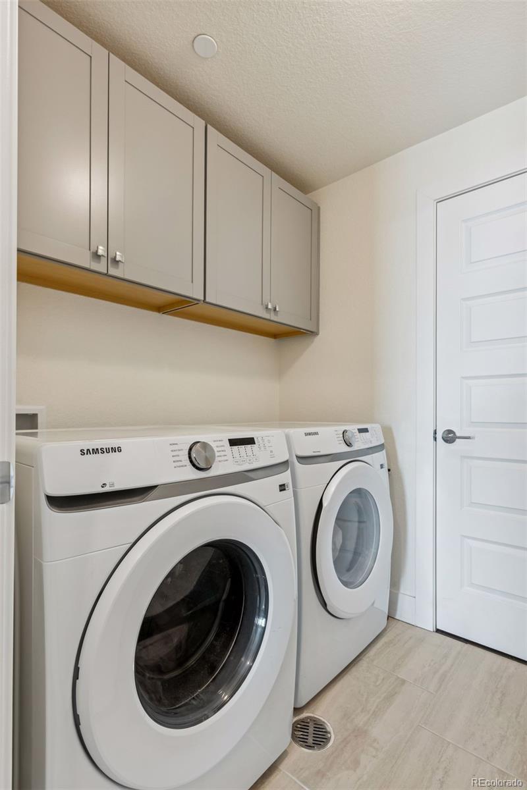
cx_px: 264
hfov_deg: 70.4
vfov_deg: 93.3
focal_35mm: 17
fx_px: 373
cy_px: 395
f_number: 9
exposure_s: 1/13
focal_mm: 17
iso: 400
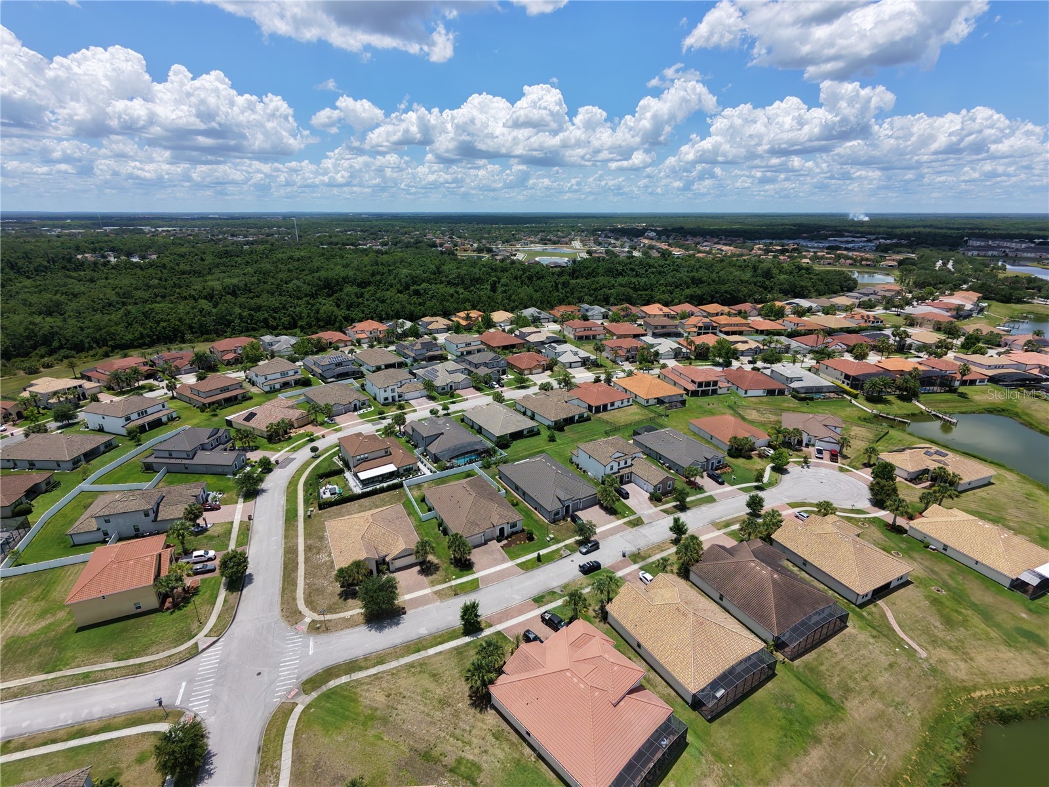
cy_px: 394
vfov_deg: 78.1
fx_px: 485
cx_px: 524
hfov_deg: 94.5
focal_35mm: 16
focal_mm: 3.05
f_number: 2.2
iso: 240
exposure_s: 1/3000
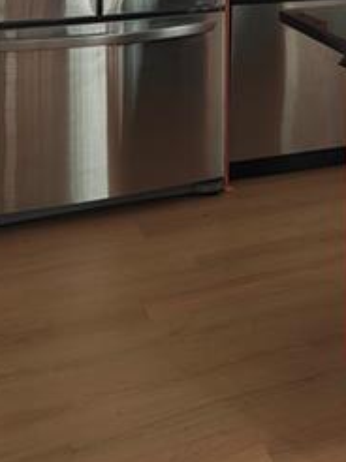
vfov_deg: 23.2
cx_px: 470
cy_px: -131
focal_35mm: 75
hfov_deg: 18.1
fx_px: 1001
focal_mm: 5.41
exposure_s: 1/30
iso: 1781
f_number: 1.8
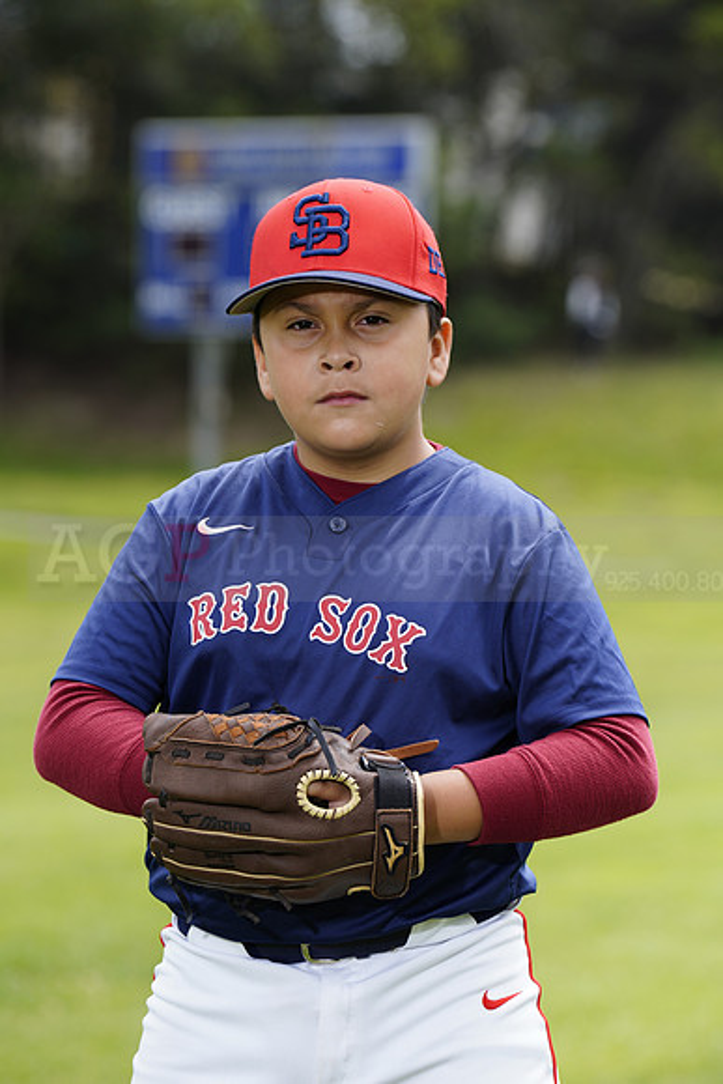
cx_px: 362
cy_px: 542
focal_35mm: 200
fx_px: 6021
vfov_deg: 10.3
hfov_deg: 6.9
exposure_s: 1/250
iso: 100
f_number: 6.3
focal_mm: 200
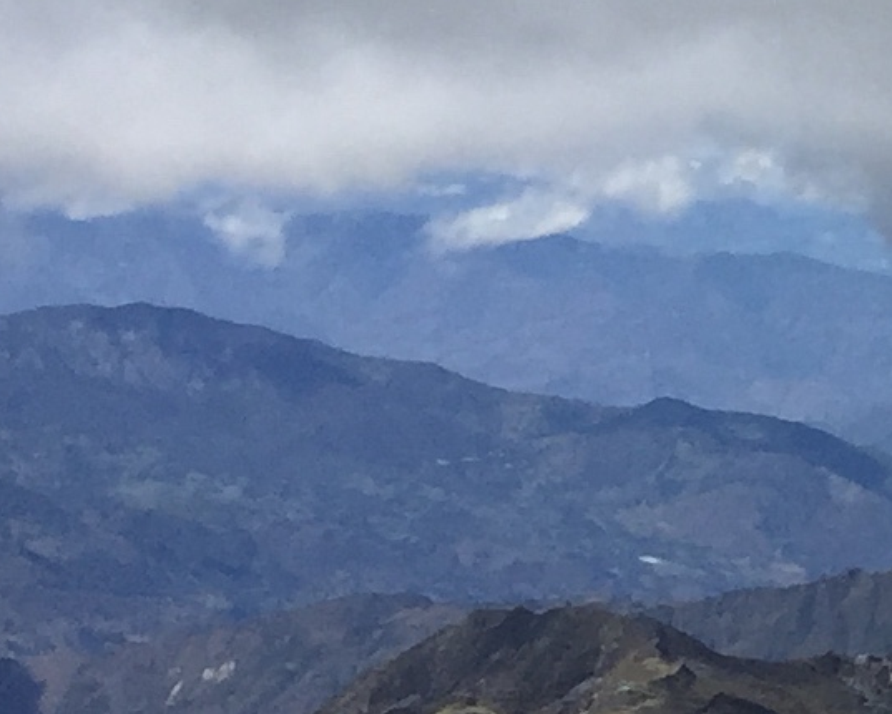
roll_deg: -2.3
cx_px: 2533
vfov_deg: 9.0
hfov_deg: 9.3
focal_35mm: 172
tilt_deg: -1.2
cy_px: 224
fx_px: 4542
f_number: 2.2
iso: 32
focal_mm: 4.15
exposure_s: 1/3300
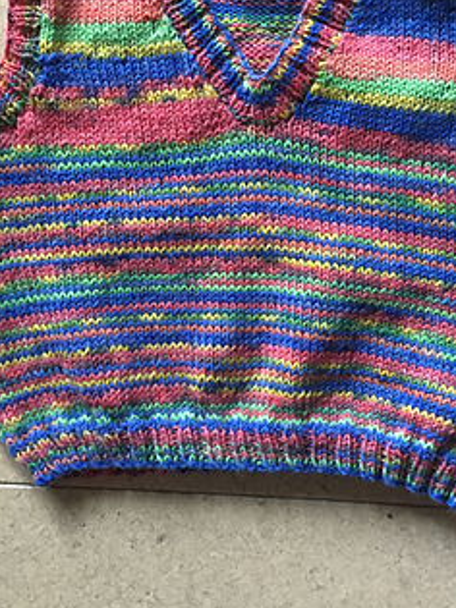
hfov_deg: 31.5
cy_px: 203
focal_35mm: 46
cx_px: 237
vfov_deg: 40.7
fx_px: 808
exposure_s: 1/33
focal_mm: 4.15
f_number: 2.2
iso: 200
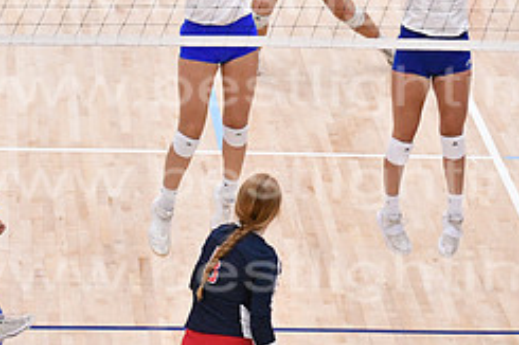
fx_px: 3587
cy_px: -48
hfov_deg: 8.3
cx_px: 430
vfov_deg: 5.5
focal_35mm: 249
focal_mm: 70
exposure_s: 1/1000
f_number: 3.2
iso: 6400
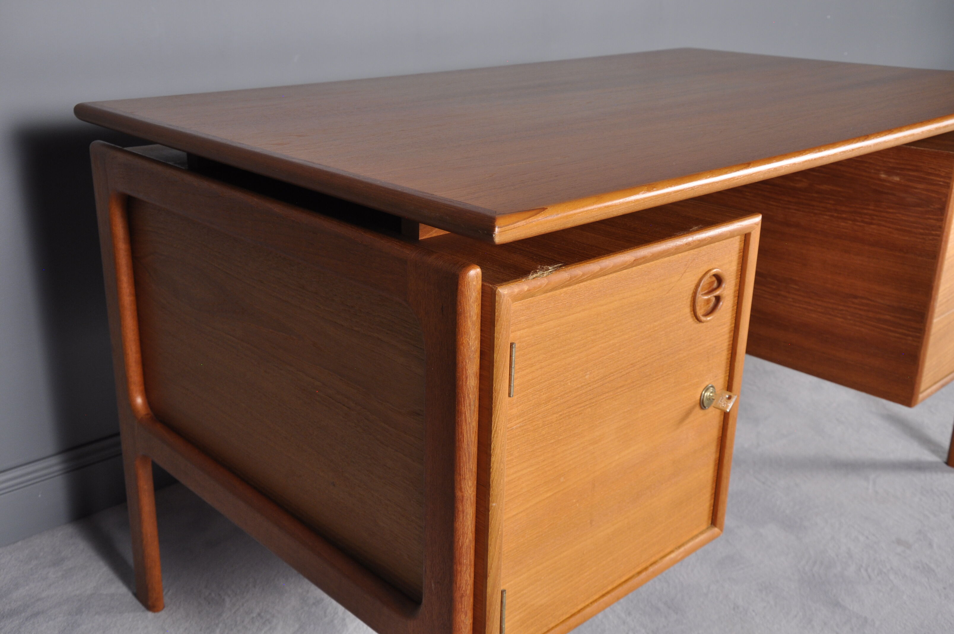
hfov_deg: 51.3
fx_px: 993
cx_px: 477
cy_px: 317
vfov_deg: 35.4
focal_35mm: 38
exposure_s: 1/5
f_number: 8
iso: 400
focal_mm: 25
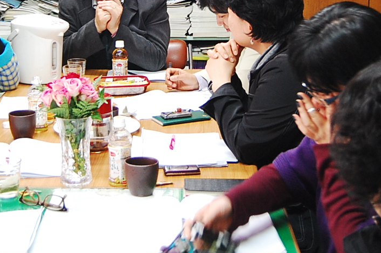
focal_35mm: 77
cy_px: 29
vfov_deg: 17.5
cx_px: 155
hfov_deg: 26.3
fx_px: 814
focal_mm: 24
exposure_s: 1/15
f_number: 4
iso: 800
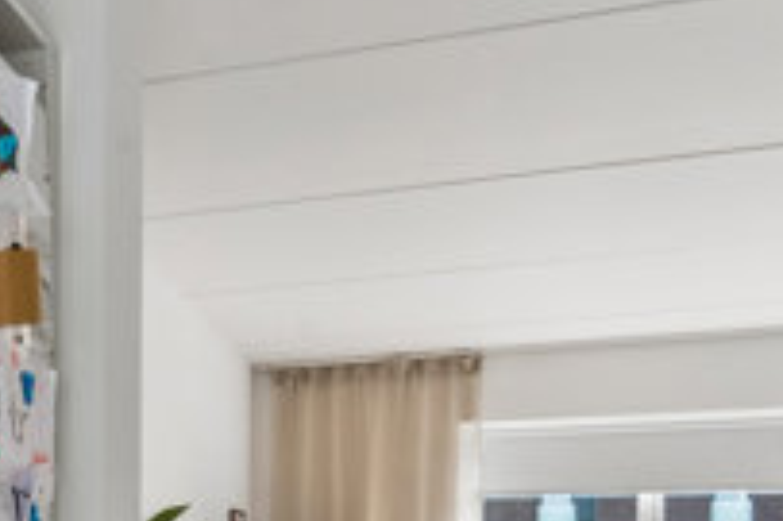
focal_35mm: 63
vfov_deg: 20.4
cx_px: -69
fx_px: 1369
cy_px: 596
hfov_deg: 29.0
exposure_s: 1/10
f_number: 10
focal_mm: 16
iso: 320
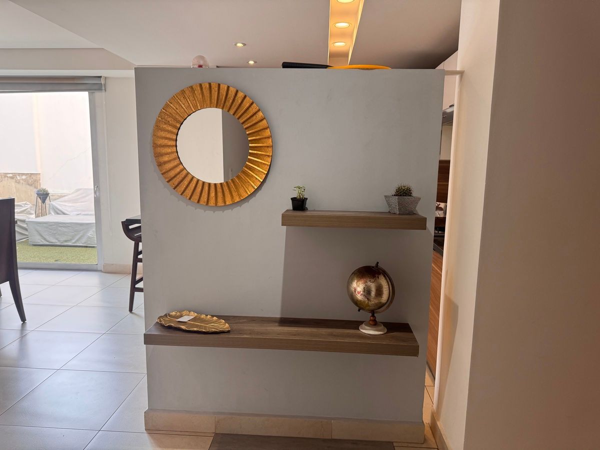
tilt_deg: -7.3
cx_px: 300
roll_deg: -1.5
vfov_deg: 56.8
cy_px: 225
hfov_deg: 71.6
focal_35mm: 24
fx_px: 416
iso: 125
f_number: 1.78
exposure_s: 1/120
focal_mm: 6.76
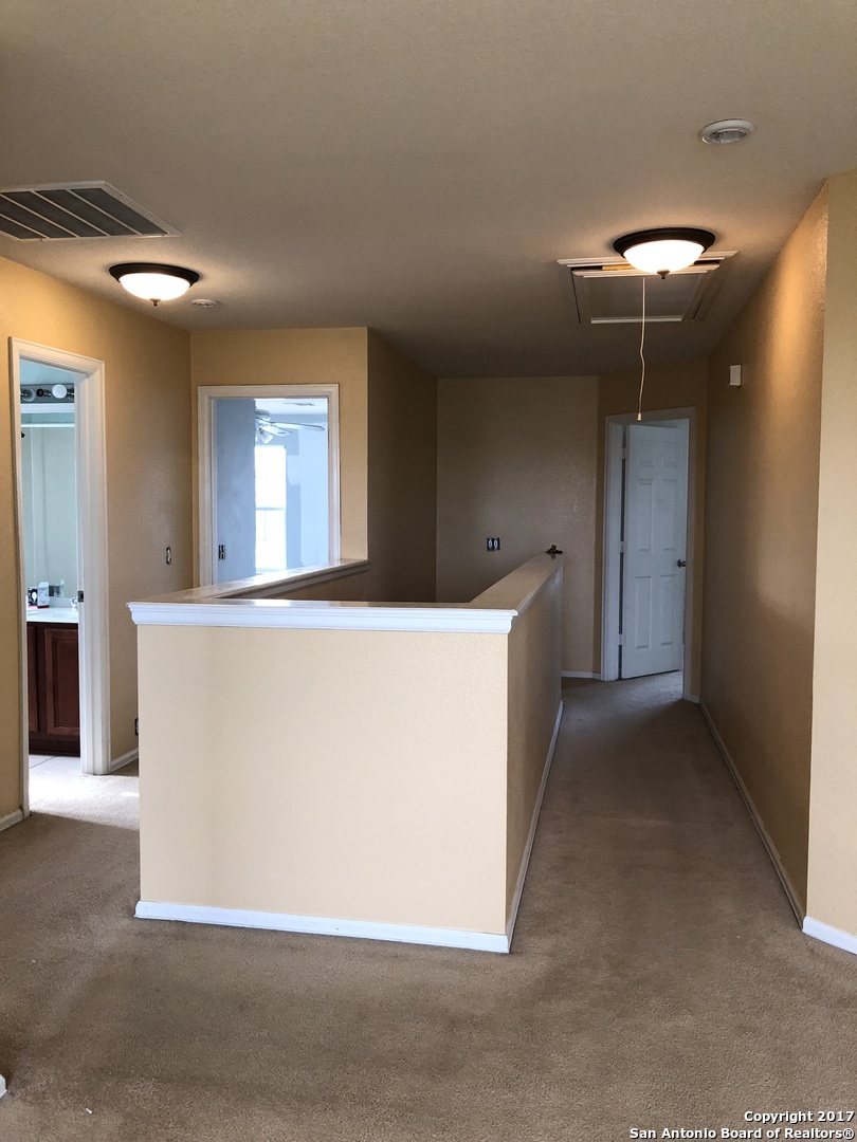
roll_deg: -0.3
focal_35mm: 29
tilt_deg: -3.6
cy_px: 571
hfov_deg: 48.2
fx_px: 957
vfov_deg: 61.7
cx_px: 428
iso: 80
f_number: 1.8
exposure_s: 1/120
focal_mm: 3.99
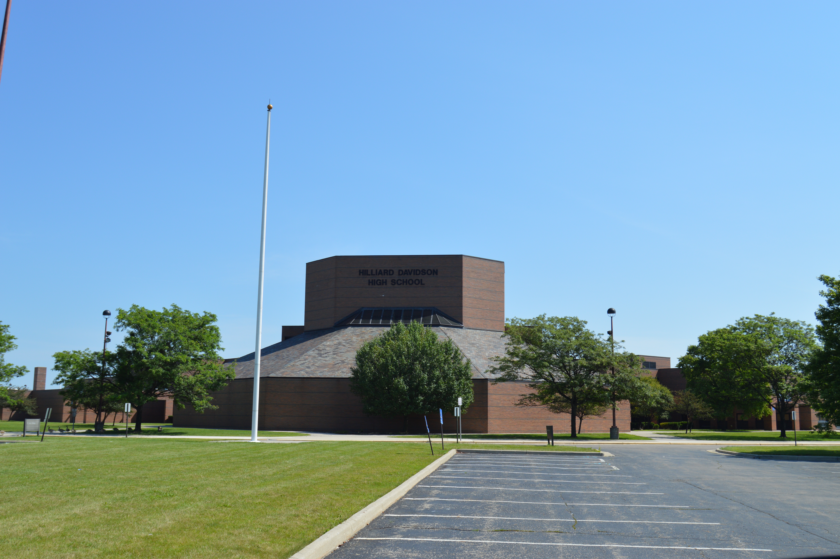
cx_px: 420
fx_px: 839
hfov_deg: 53.2
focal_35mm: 36
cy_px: 280
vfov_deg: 36.8
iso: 100
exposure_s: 1/320
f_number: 9
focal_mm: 24
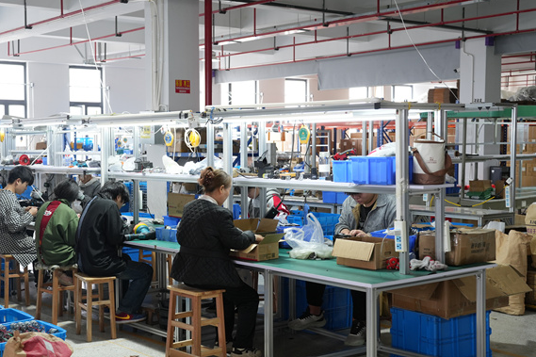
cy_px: 180
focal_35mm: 52
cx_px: 182
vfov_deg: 26.0
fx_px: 774
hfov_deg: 37.8
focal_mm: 37
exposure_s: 1/100
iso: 640
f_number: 3.5
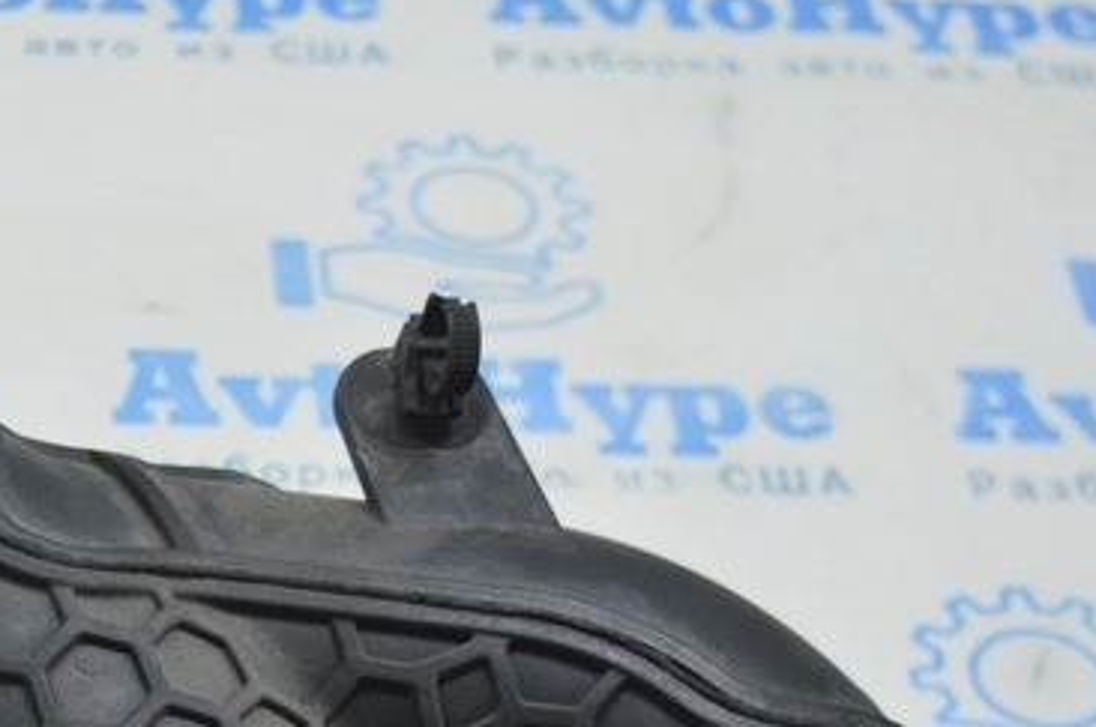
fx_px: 3448
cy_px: 860
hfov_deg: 17.6
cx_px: -27
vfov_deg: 11.8
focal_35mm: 113
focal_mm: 27
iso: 400
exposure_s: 1/40
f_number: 4
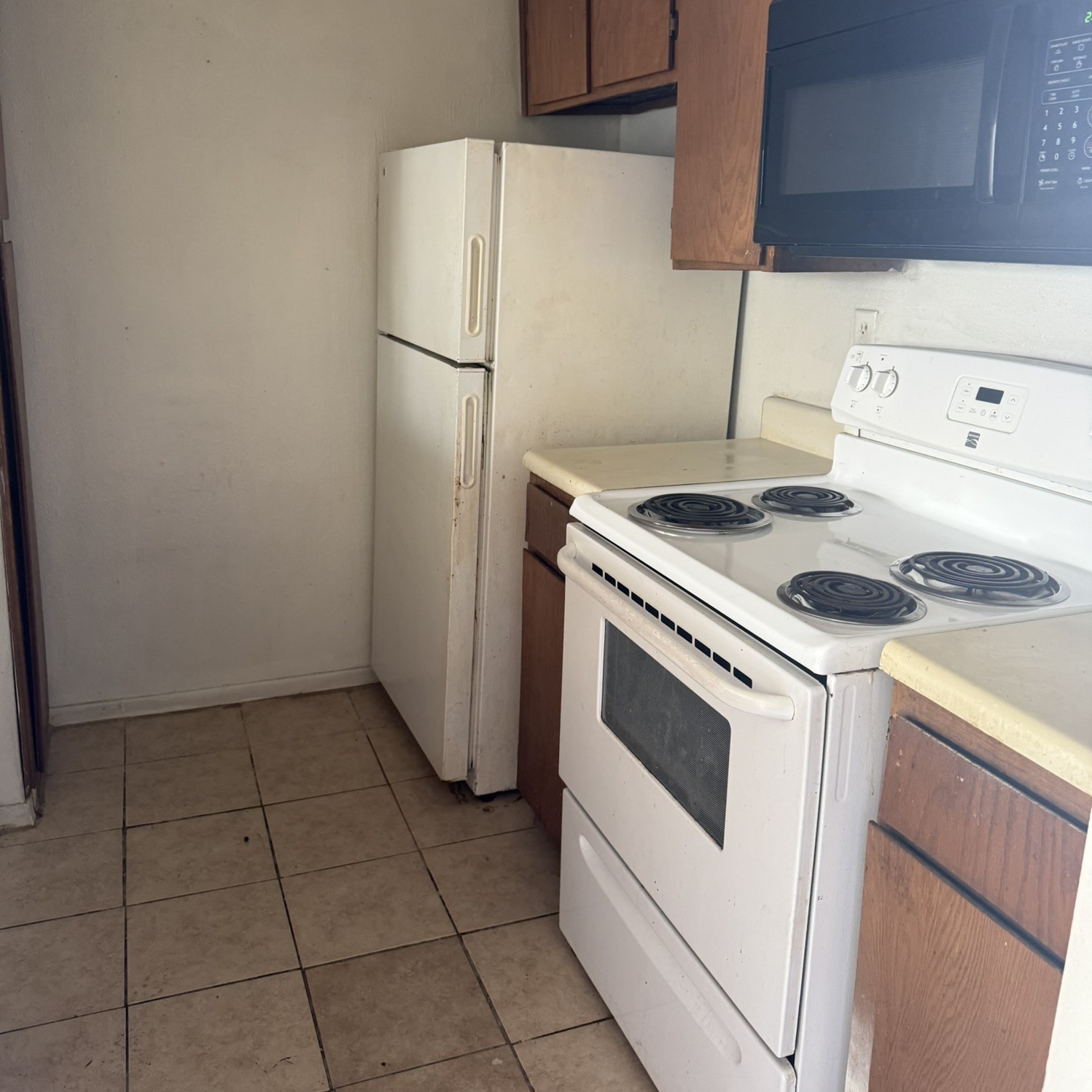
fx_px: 1035
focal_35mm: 29
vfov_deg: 55.5
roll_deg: -1.4
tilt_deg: -10.1
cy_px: 480
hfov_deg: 55.6
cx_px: 534
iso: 200
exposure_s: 1/60
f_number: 1.78
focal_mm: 6.76
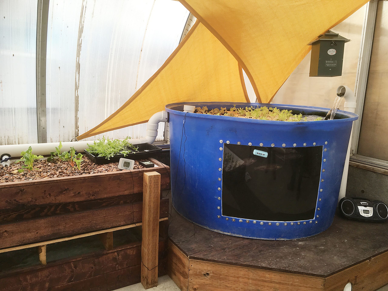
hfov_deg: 61.7
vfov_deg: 48.2
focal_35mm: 29
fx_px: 325
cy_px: 146
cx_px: 194
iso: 25
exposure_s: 1/163
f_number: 2.2
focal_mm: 4.15
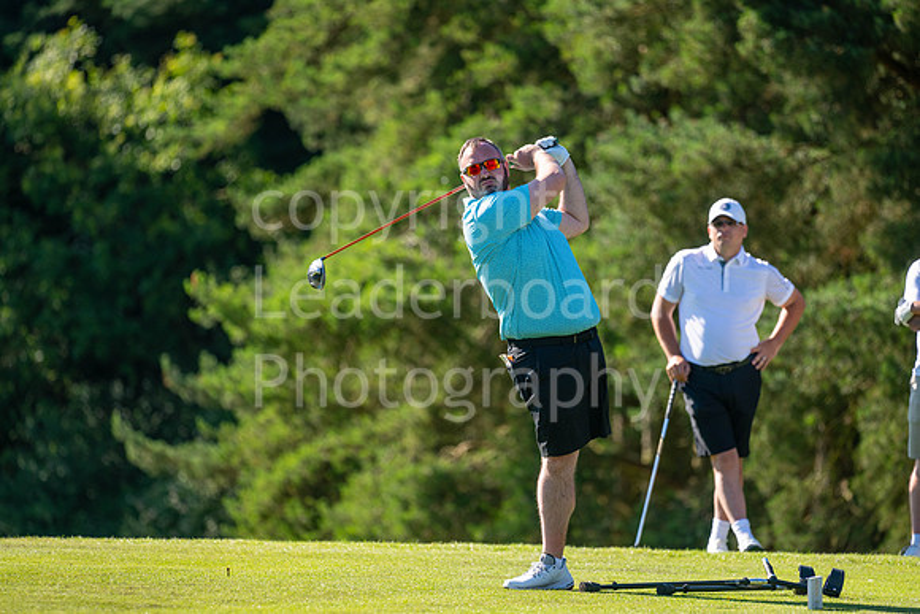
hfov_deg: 6.9
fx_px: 7668
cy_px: 307
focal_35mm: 300
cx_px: 460
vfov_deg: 4.6
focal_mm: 300
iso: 250
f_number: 4.5
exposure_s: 1/1000
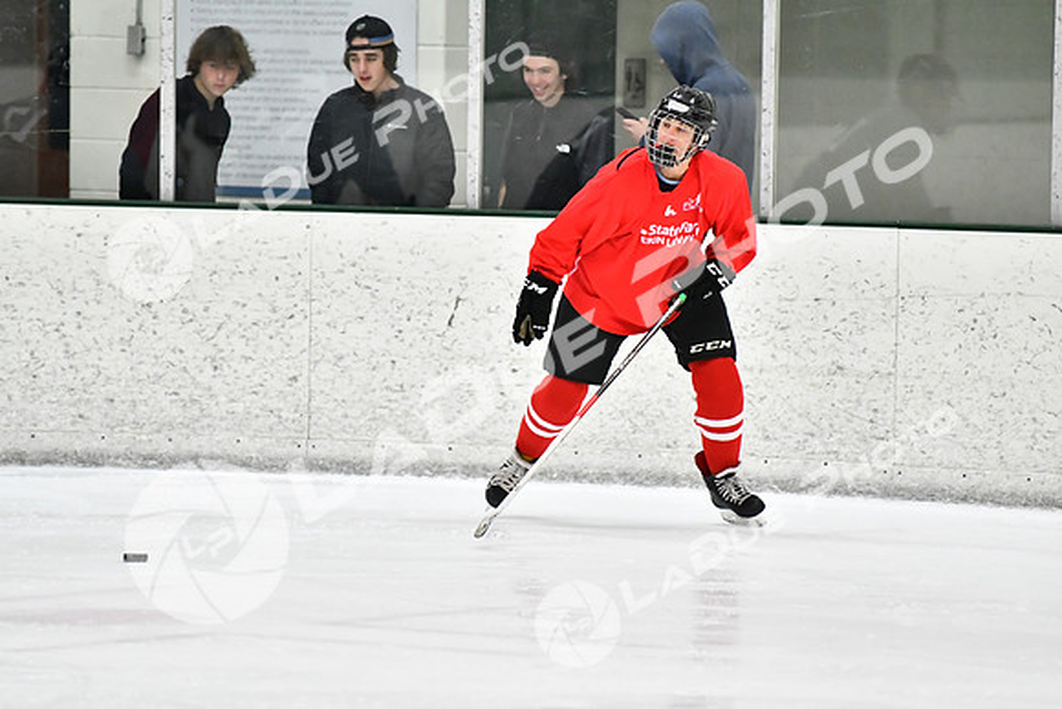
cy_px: 354
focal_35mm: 285
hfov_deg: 7.2
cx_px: 531
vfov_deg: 4.8
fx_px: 8409
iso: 5000
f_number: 2.8
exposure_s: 1/1250
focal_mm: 190
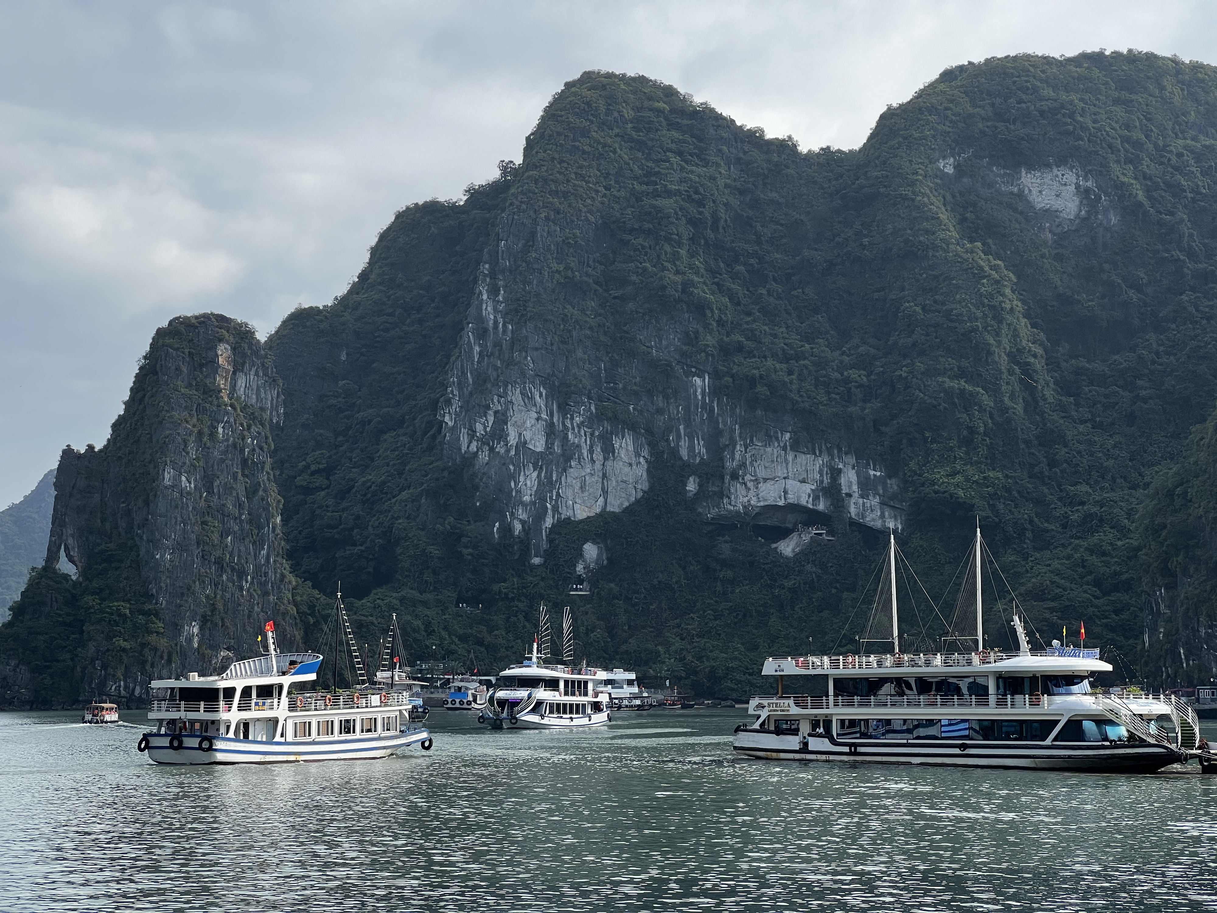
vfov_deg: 19.1
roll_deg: -0.2
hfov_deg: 25.3
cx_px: 608
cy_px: 456
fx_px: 2707
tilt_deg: +5.8
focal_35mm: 77
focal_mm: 9
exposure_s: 1/455
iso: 32
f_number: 2.8
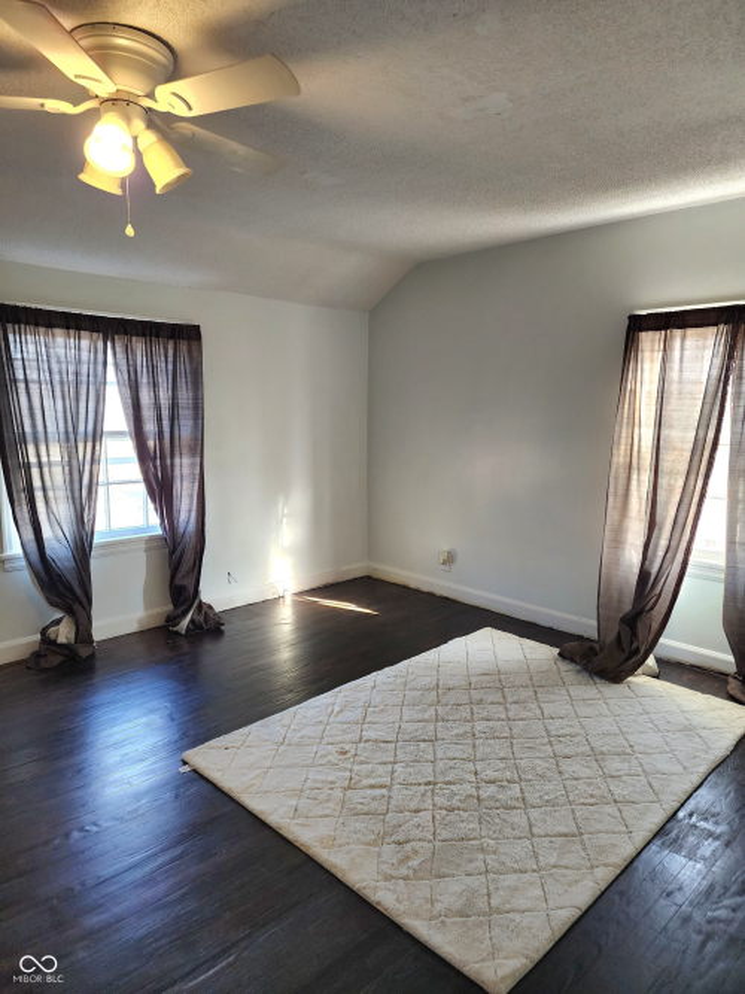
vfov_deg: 73.9
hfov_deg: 58.9
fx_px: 660
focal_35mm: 23
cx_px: 372
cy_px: 497
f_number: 1.8
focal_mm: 6.4
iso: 320
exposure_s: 1/120
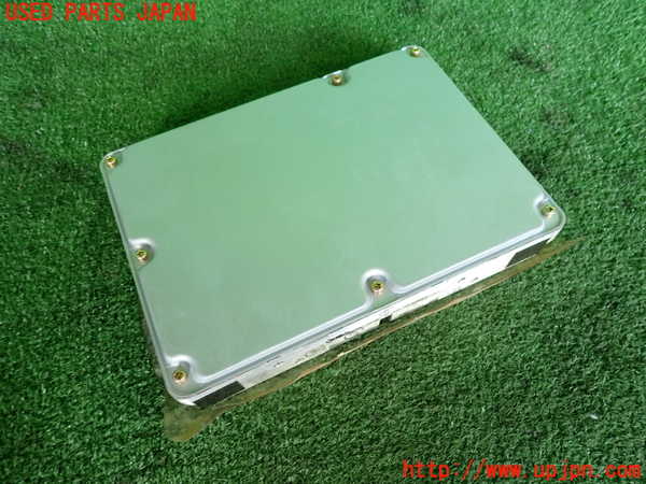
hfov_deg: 69.4
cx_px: 323
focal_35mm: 25
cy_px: 242
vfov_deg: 54.9
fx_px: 467
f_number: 2
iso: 200
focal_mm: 4.5
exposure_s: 1/50
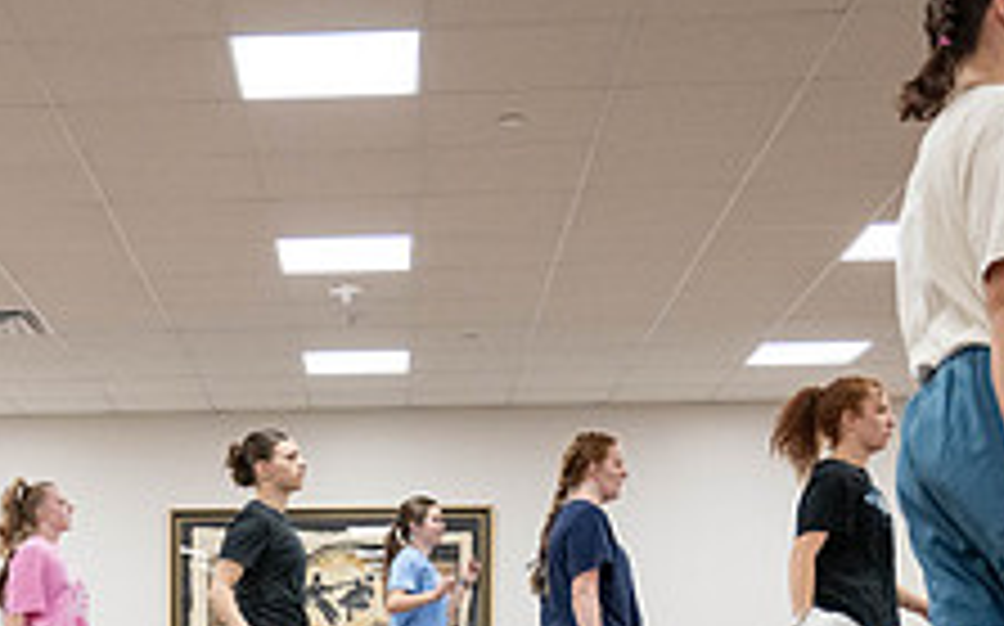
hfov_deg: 26.9
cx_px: 185
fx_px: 2051
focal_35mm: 75
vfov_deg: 16.6
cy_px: 770
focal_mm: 28
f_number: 4
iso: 3200
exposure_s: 1/640
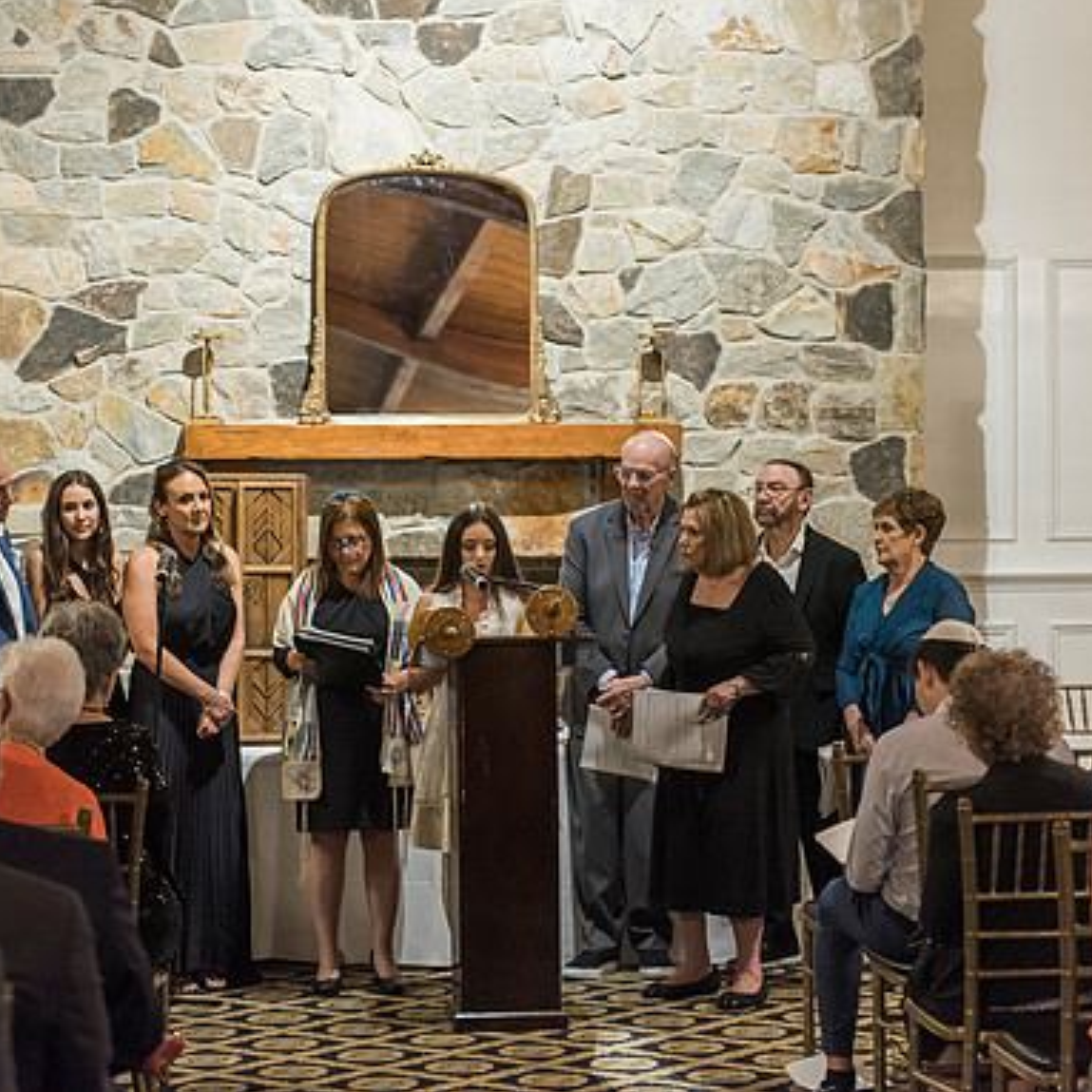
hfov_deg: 19.3
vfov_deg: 19.3
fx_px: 3212
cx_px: 431
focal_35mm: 90
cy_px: 543
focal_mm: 70
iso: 2500
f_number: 2.8
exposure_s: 1/60
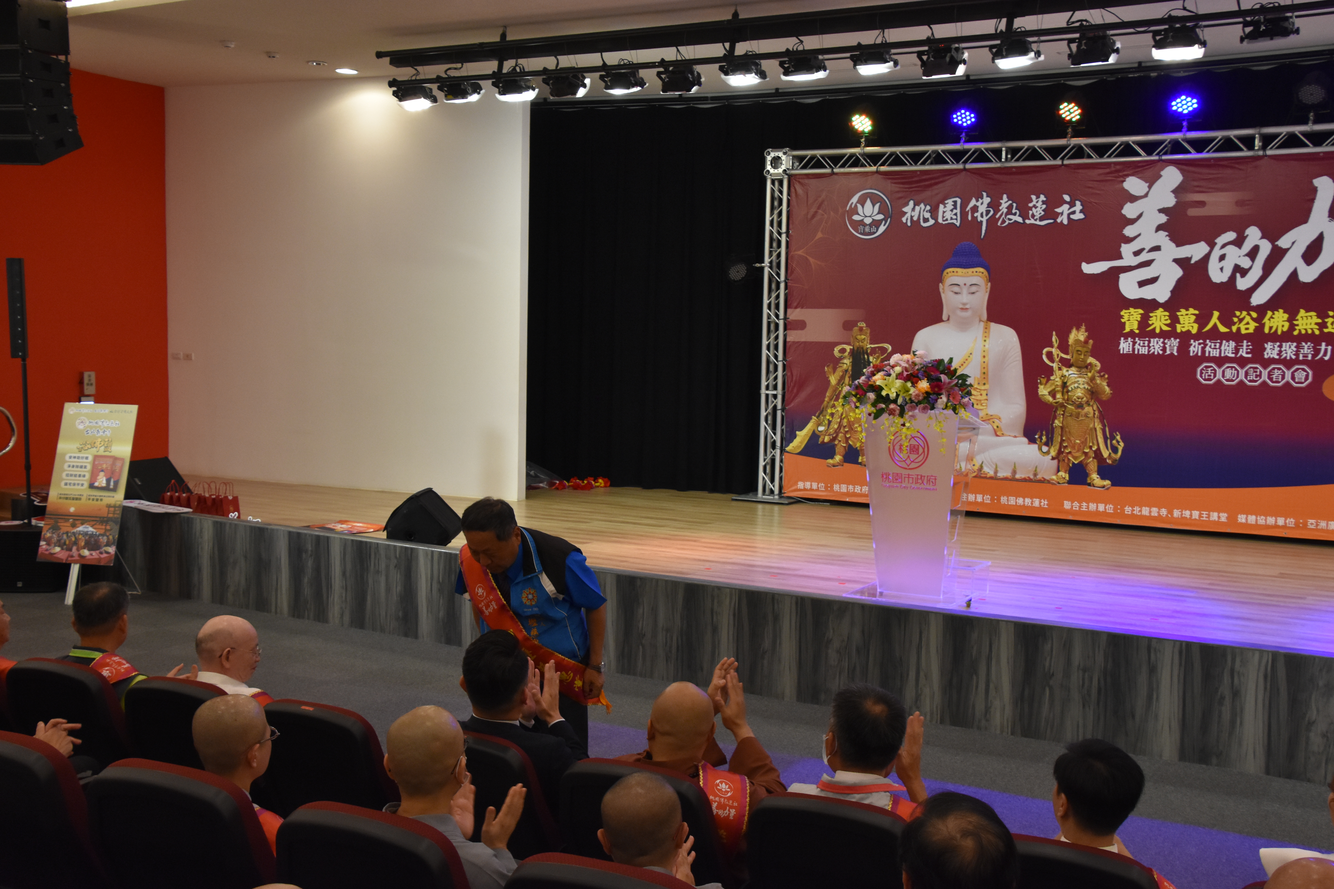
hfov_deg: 49.6
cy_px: 444
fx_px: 1445
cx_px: 667
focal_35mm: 39
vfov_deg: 34.2
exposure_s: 1/160
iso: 1600
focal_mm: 26
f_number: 6.3
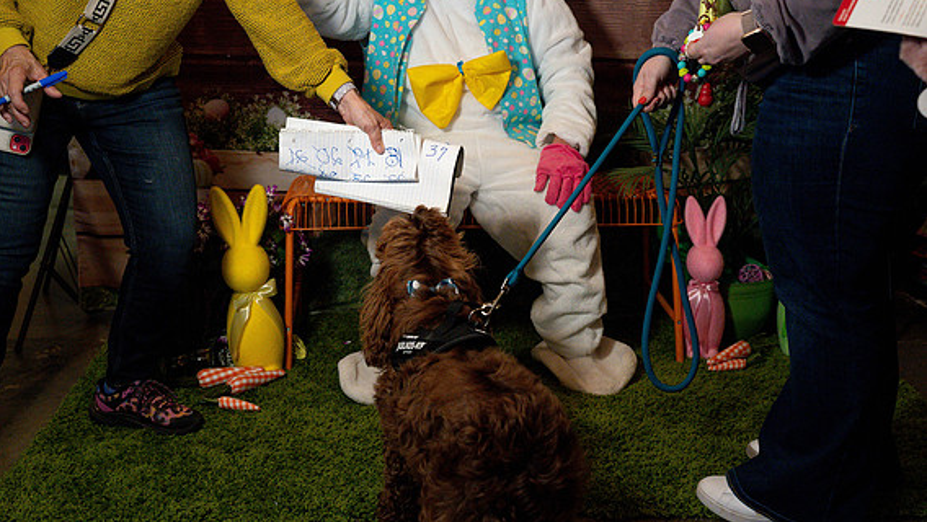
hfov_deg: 44.6
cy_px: 239
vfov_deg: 26.0
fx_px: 1131
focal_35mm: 46
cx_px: 455
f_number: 4.5
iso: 8000
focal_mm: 43
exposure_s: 1/500
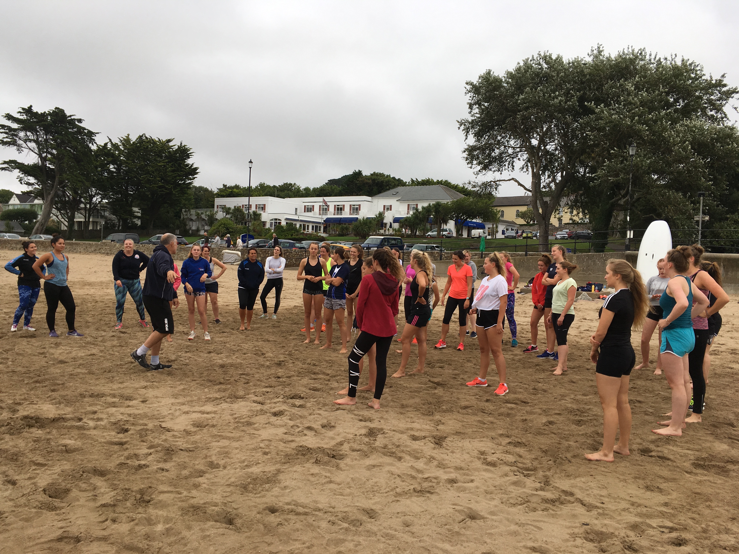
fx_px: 619
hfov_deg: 61.7
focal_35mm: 29
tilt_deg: -0.6
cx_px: 370
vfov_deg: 48.2
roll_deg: -2.6
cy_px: 277
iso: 25
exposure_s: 1/207
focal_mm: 4.15
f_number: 2.2
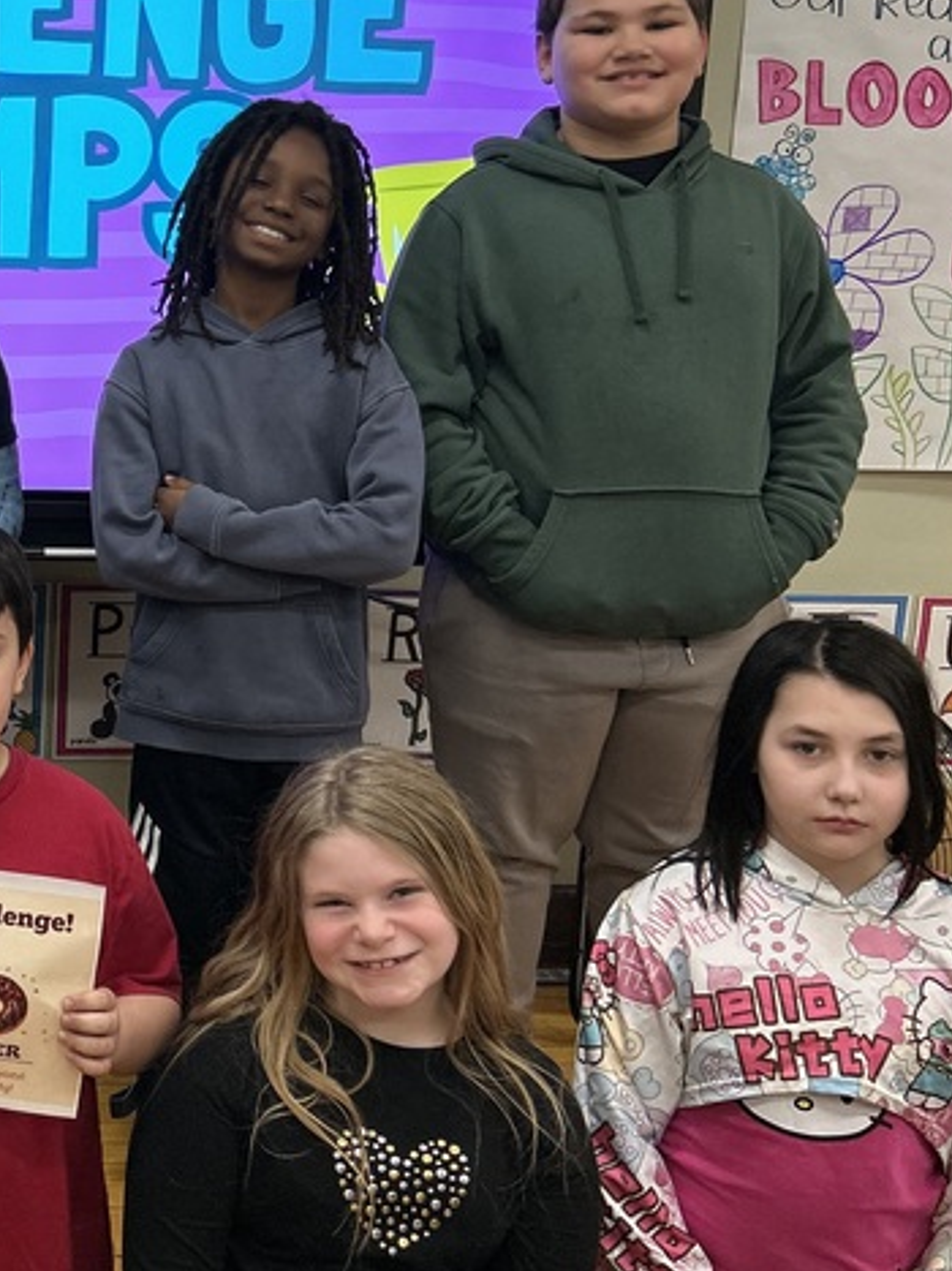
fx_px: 2091
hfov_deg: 24.2
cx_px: -54
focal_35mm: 57
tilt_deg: -10.3
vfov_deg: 33.6
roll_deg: -2.1
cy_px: 471
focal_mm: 5.7
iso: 64
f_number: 1.5
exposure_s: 1/120
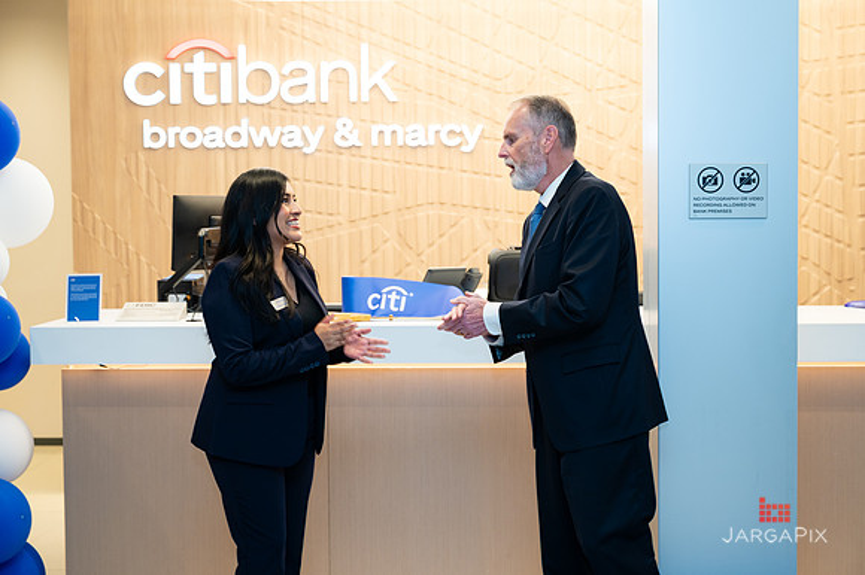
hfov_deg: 34.1
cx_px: 437
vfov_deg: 23.1
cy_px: 285
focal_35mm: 59
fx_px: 1408
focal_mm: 58
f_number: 4
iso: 400
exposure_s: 1/160
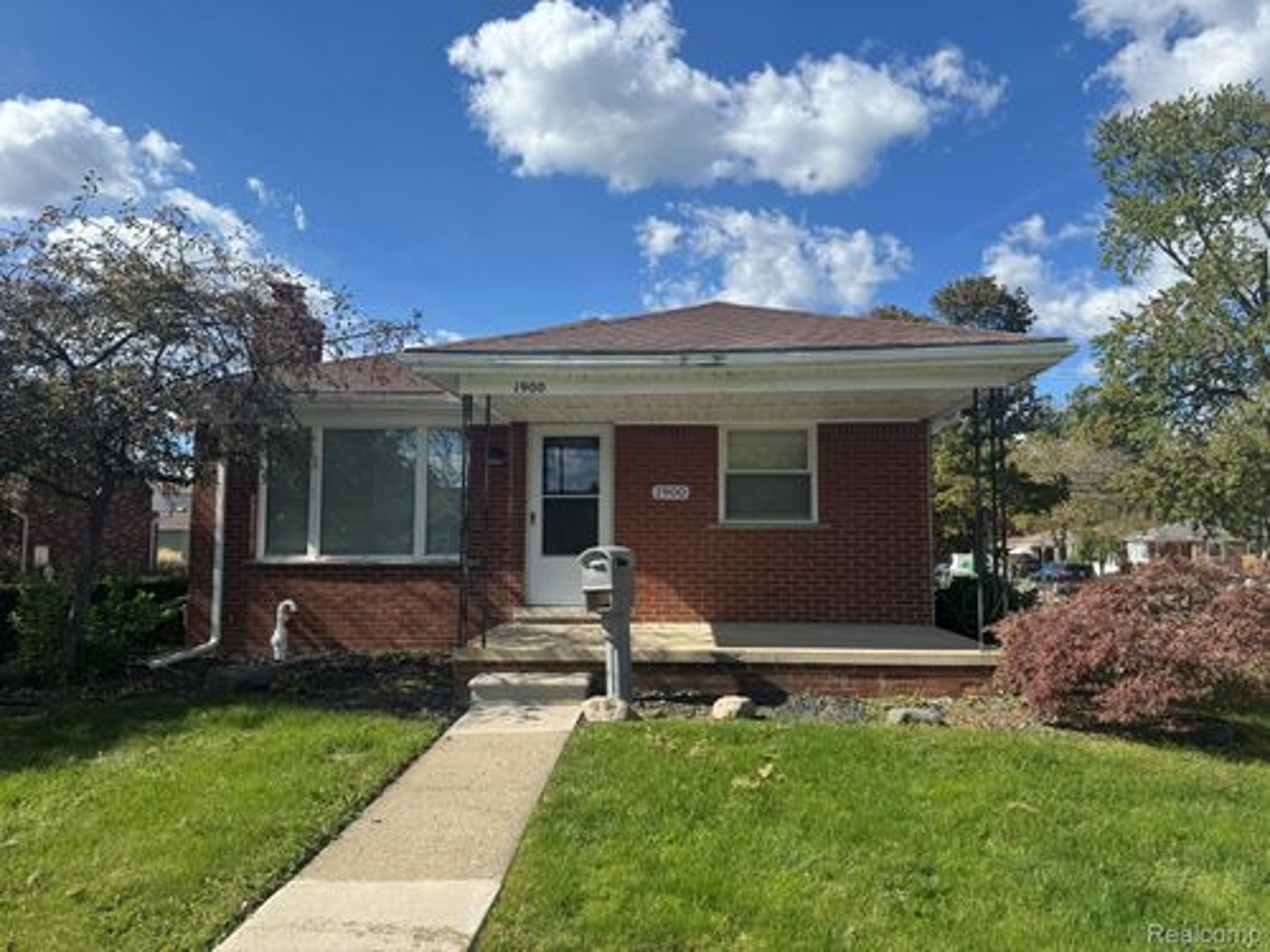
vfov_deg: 56.8
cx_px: 635
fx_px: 881
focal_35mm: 24
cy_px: 476
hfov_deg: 71.6
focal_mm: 6.76
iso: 80
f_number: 1.78
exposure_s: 1/3802
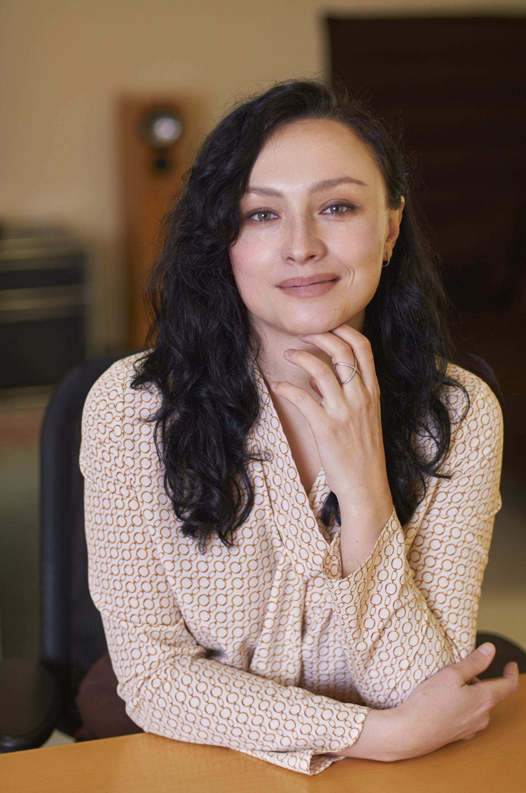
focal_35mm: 75
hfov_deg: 18.1
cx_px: 263
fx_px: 1648
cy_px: 396
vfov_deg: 27.0
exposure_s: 1/125
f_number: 2
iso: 200
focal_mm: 50
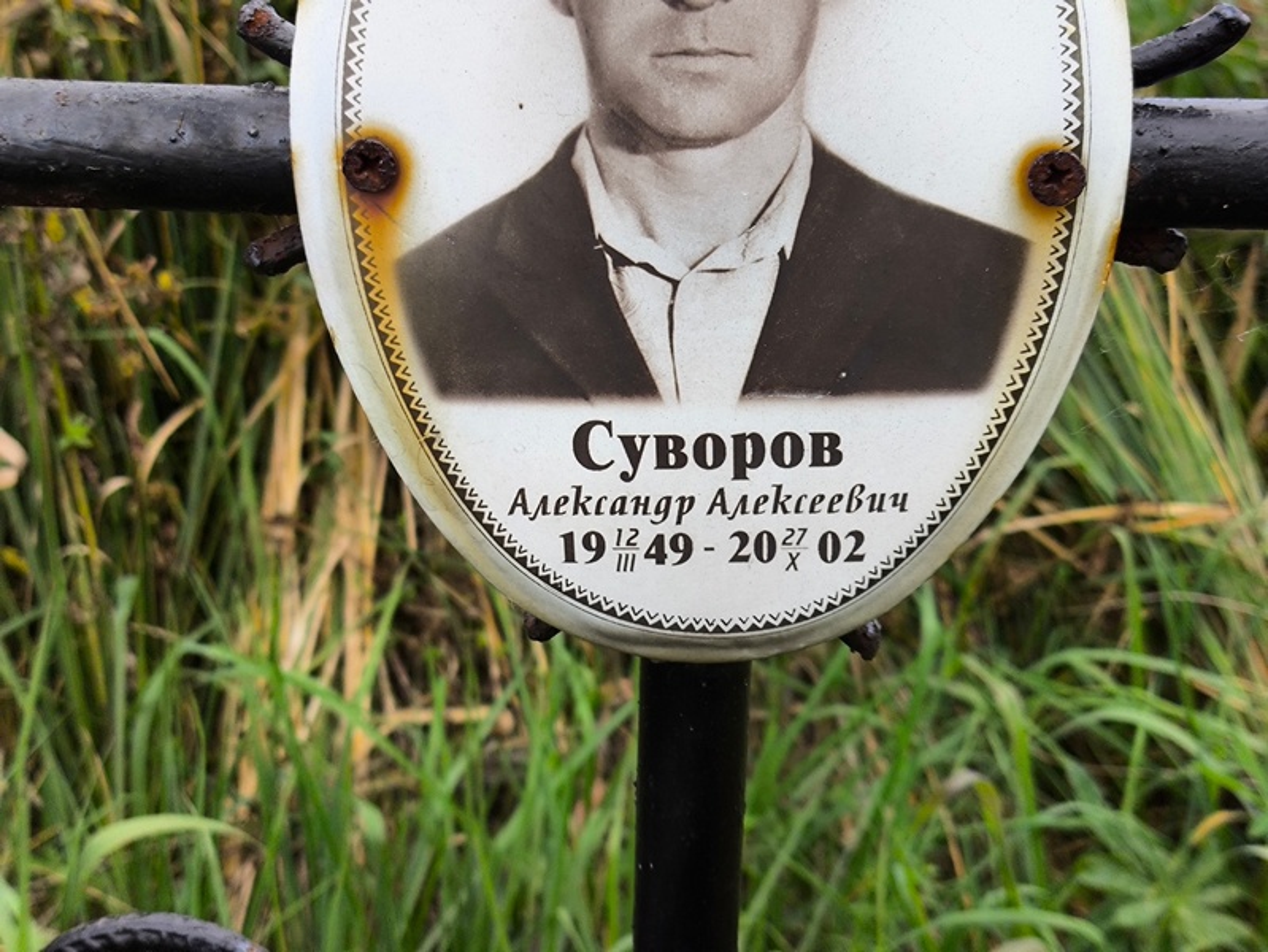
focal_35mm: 50
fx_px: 1832
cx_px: 634
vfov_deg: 29.1
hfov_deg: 38.2
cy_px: 476
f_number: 1.7
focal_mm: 4.71
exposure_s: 1/282
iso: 50
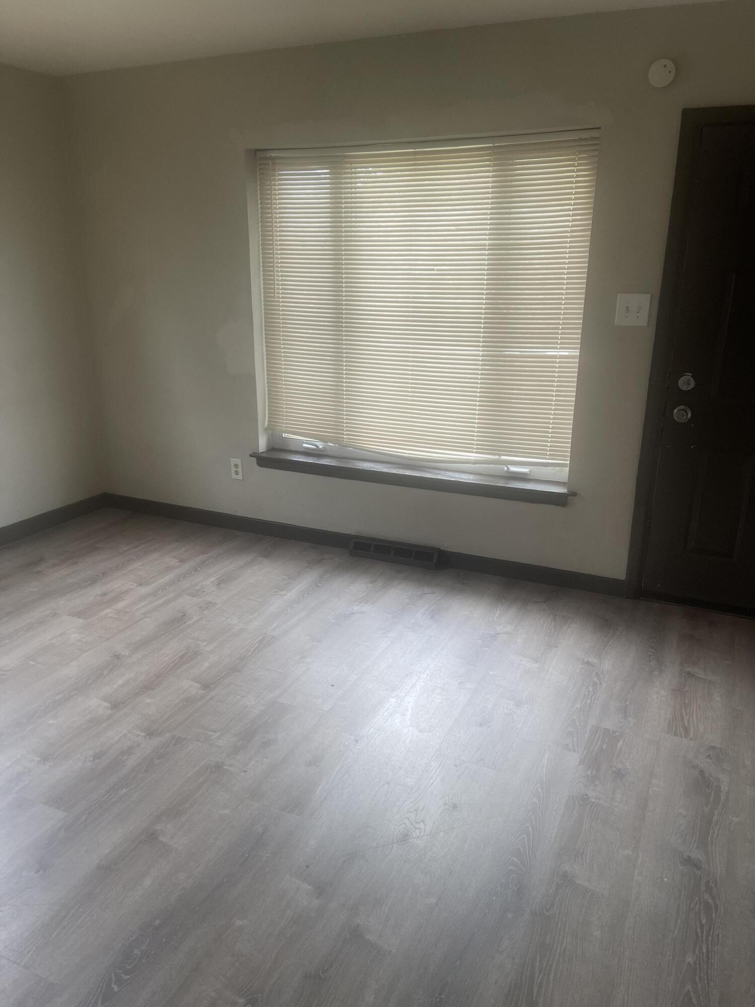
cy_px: 504
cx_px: 378
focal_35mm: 25
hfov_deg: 54.9
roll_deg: -0.9
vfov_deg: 69.4
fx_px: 727
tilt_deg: -19.3
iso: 64
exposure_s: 1/60
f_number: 1.6
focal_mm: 5.1
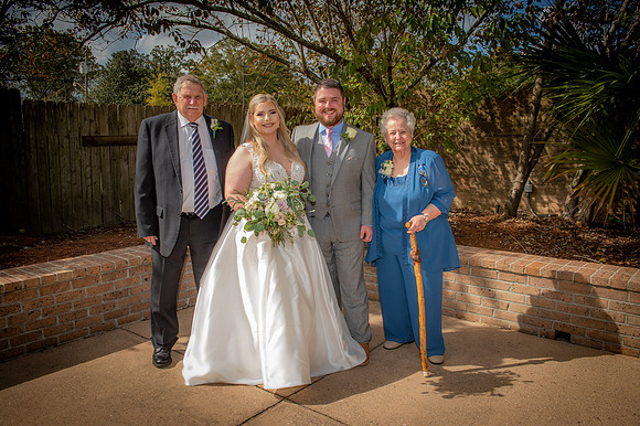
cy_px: 213
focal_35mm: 28
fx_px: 497
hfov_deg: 65.5
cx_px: 320
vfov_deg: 46.4
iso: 125
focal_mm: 28
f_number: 8
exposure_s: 1/250
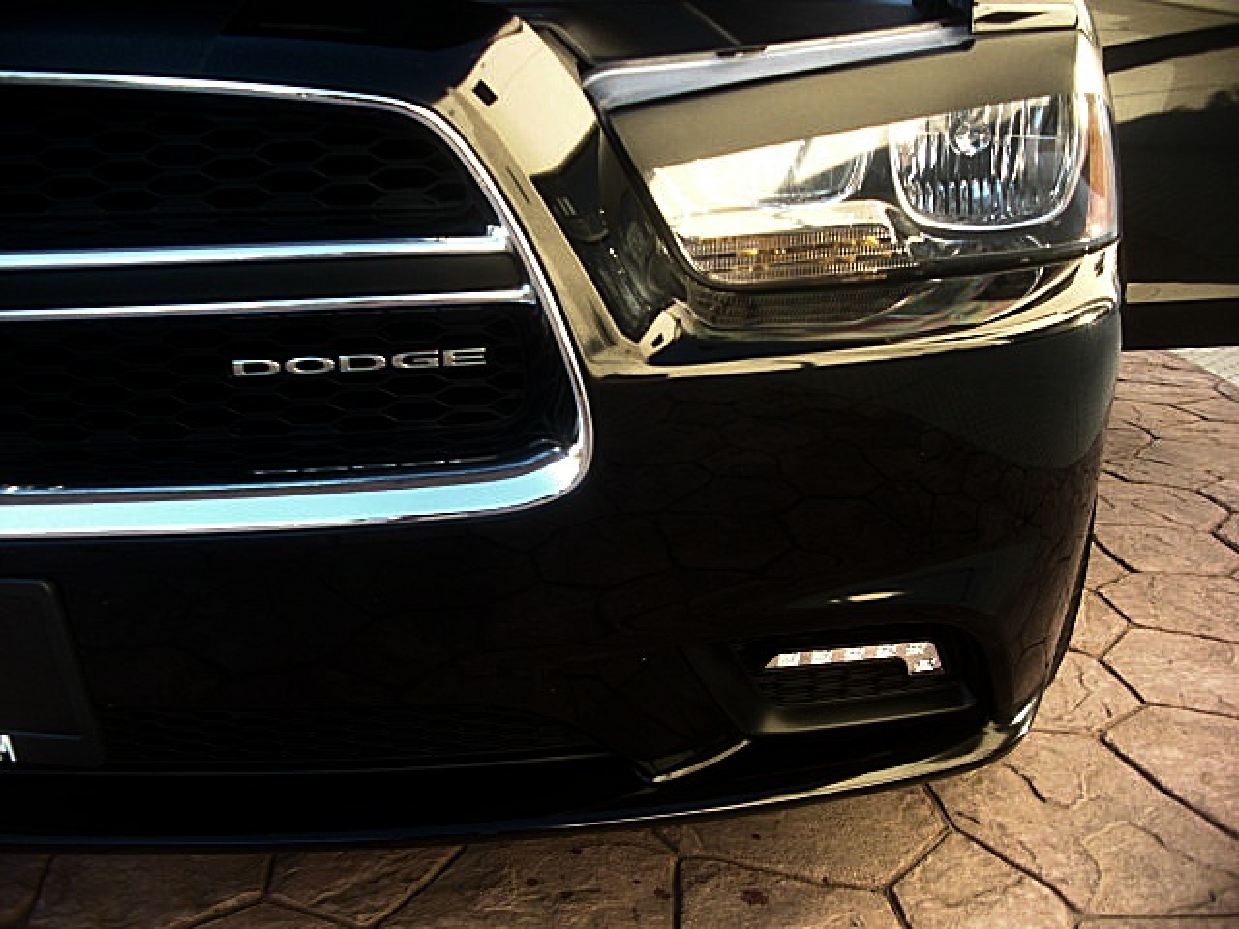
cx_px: 620
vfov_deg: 39.7
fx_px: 1289
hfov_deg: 51.4
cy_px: 464
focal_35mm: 36
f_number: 2.8
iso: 100
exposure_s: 1/80
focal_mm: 6.3
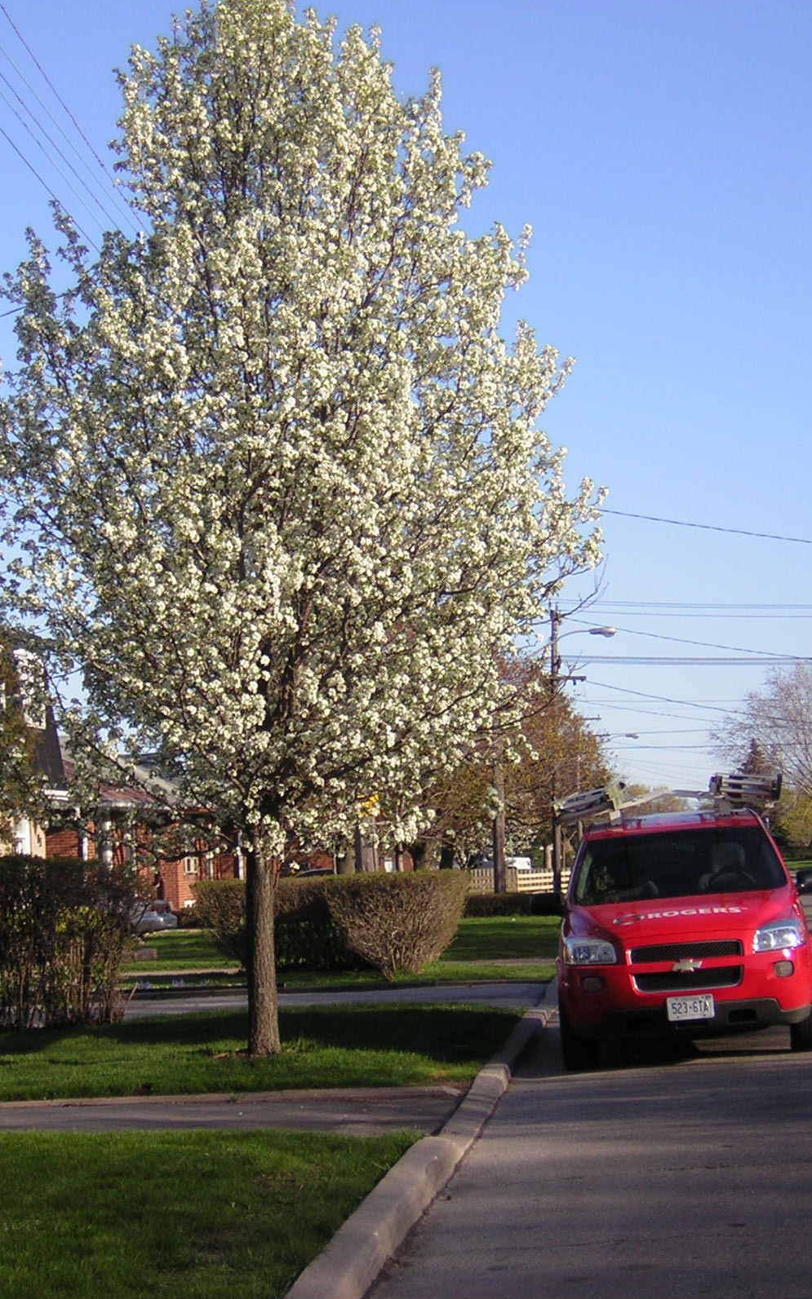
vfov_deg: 25.2
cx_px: 372
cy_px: 649
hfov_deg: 15.9
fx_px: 2905
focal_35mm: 82
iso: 50
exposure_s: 1/430
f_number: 3.9
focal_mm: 10.1
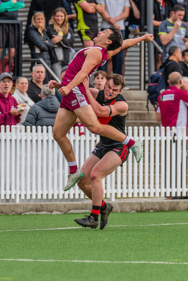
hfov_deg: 2.1
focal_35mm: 651
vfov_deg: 3.2
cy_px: 162
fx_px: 5095
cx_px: 118
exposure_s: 1/1250
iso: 800
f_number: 7.1
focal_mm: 330
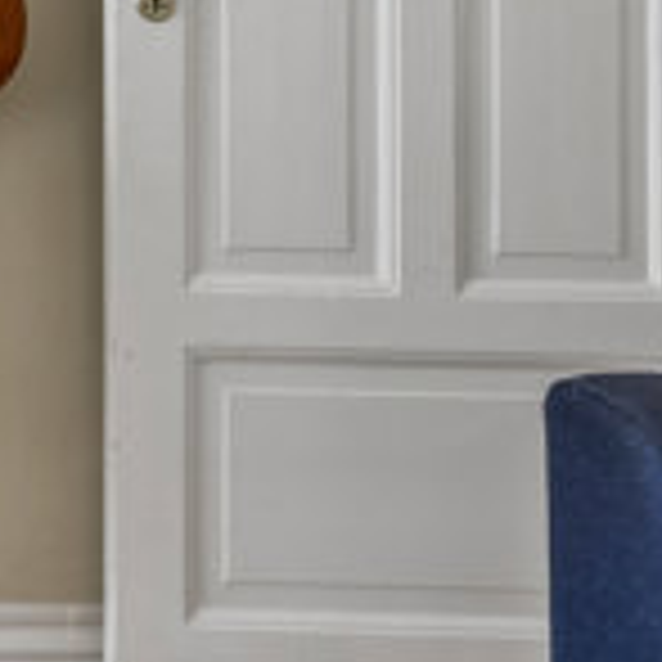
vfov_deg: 16.5
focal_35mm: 102
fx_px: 2207
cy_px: -83
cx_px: -725
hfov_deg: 14.0
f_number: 11
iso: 160
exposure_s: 1/2
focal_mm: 22
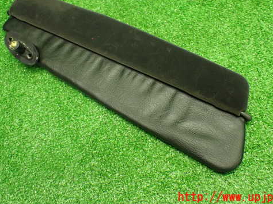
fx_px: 300
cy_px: 75
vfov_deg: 37.4
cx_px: 135
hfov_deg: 49.0
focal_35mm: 38
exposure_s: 1/100
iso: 800
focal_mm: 5.4
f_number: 2.3
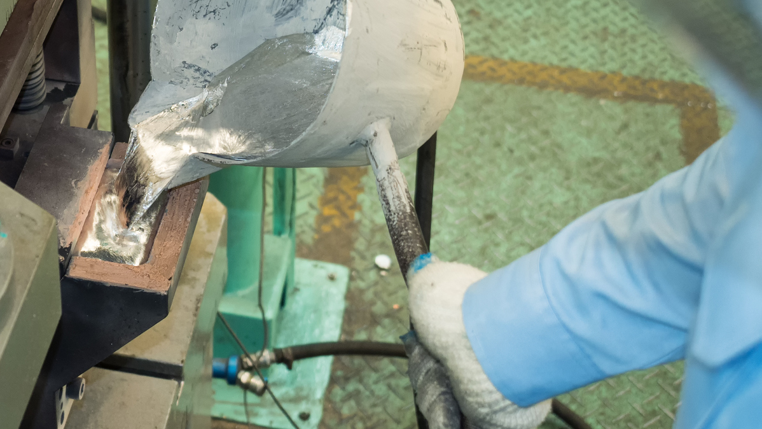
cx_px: 147
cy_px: 131
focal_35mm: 80
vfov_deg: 15.1
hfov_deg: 26.0
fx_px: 1616
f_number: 2.8
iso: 640
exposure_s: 1/100
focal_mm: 22
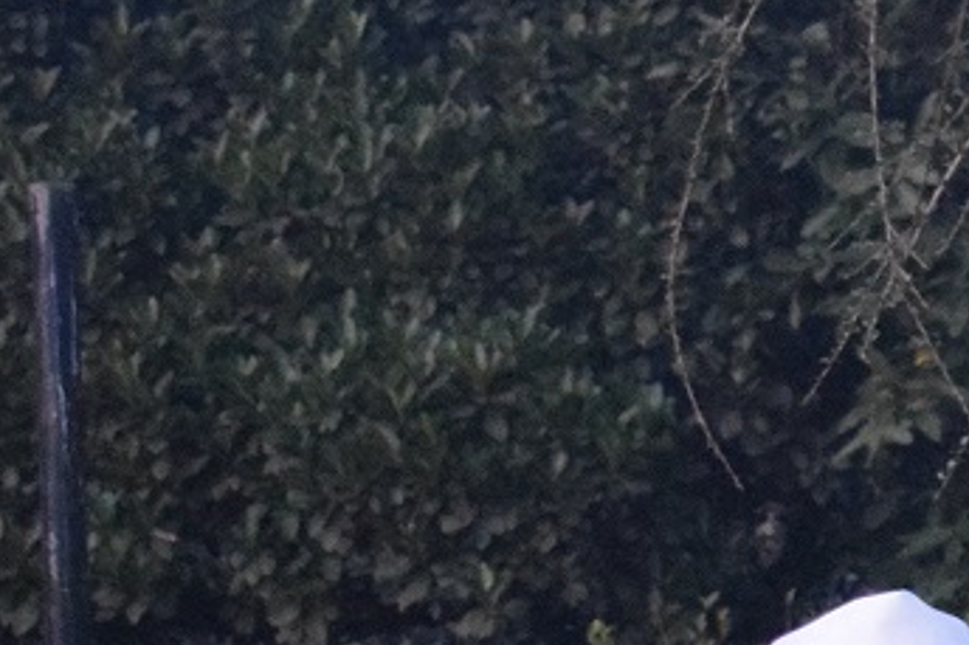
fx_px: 6554
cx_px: 2099
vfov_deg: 5.6
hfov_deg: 8.0
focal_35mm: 244
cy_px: 758
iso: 6400
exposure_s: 1/50
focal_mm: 31
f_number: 4.2
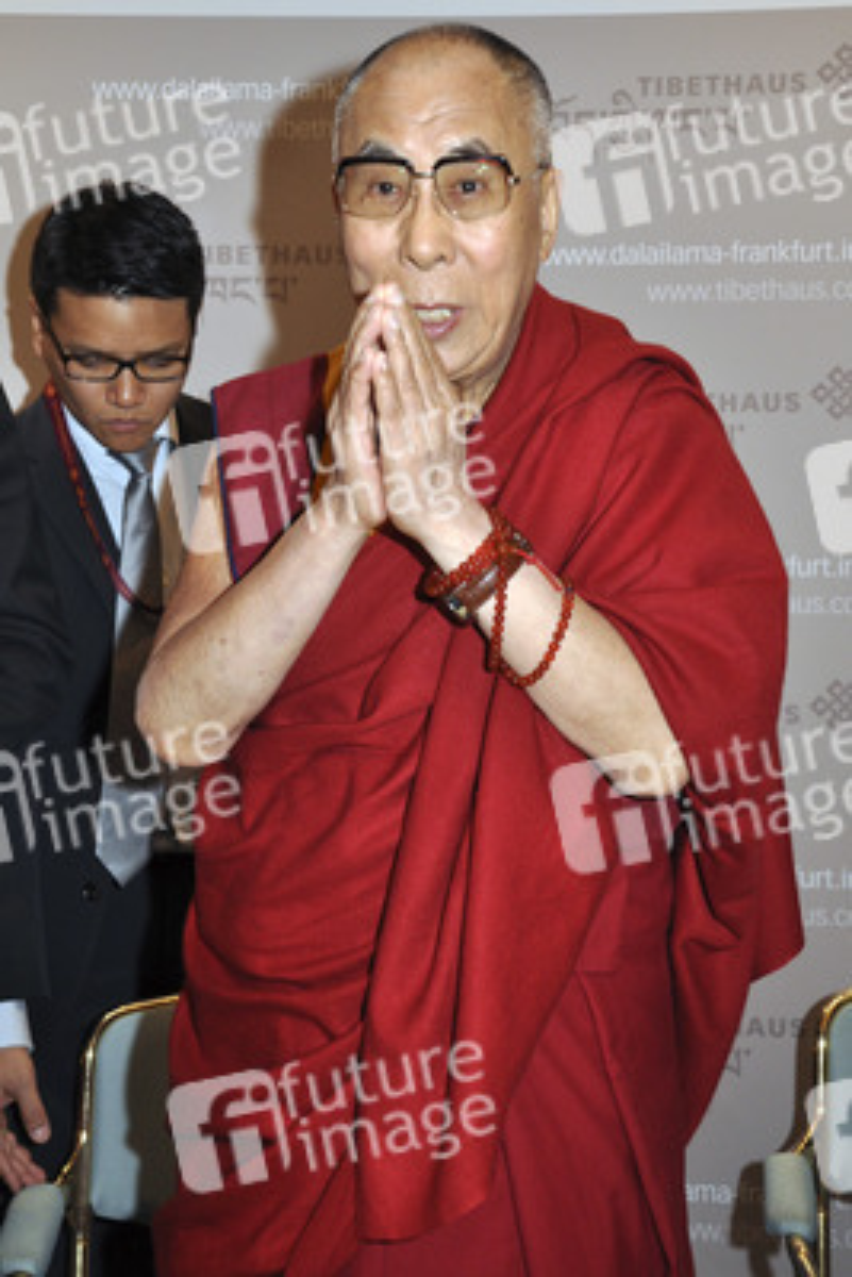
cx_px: 426
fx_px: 2128
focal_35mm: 60
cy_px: 638
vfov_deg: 33.4
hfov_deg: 22.6
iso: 640
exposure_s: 1/125
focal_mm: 40
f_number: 5.6
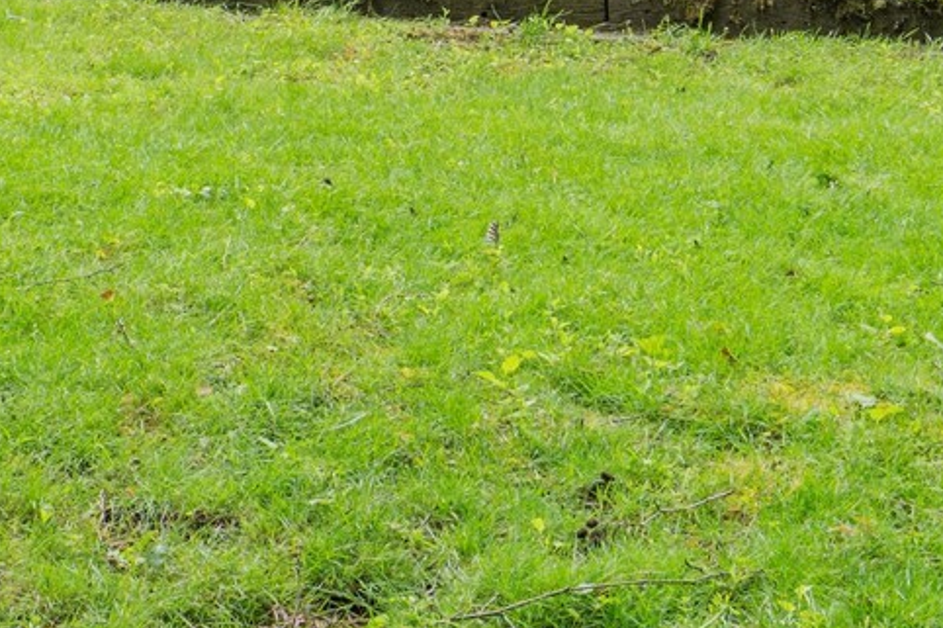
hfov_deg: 27.2
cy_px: -361
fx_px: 1938
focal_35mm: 74
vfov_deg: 16.5
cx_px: 308
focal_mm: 14
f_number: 9
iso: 160
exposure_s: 1/60
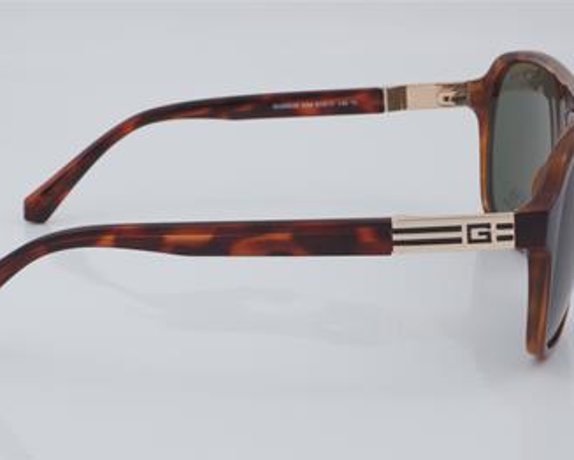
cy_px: 232
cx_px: 251
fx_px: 1608
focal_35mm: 95
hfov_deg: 20.2
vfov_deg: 16.3
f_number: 32
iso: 100
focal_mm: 55
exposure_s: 1/4
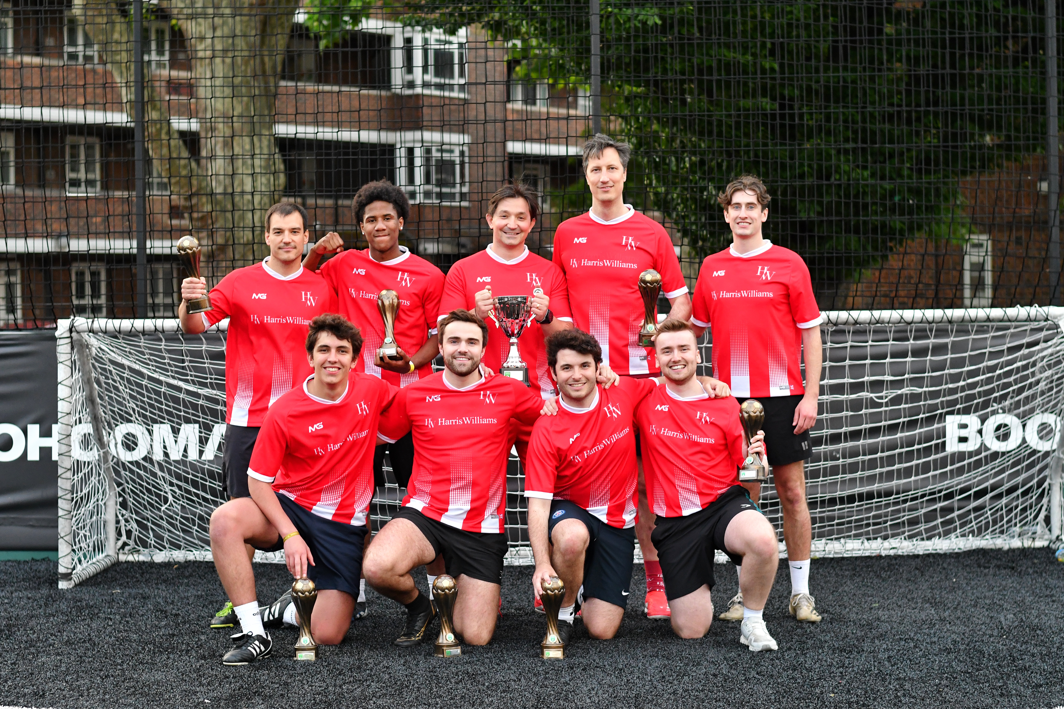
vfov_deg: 18.2
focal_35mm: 75
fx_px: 2216
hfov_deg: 27.0
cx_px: 532
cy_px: 354
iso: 1600
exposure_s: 1/640
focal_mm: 50
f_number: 2.8
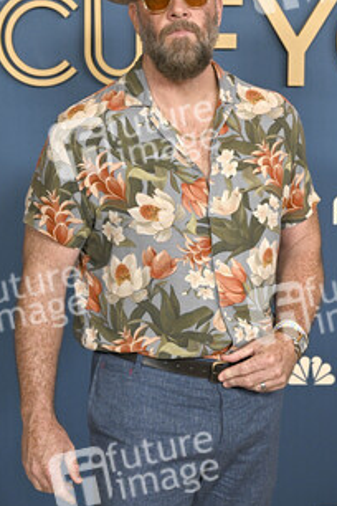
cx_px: 182
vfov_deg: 25.0
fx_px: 1137
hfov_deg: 16.9
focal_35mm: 81
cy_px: 223
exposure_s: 1/320
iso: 2000
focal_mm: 62
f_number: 5.6
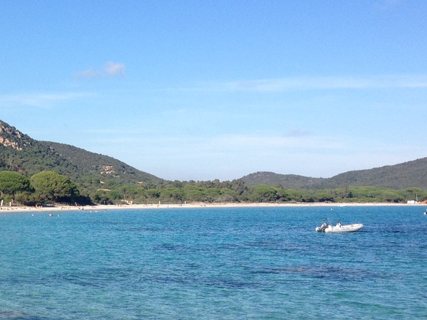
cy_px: 204
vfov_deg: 19.9
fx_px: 913
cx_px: -8
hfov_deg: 25.0
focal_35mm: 74
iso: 64
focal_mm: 4.28
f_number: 2.4
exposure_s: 1/1577
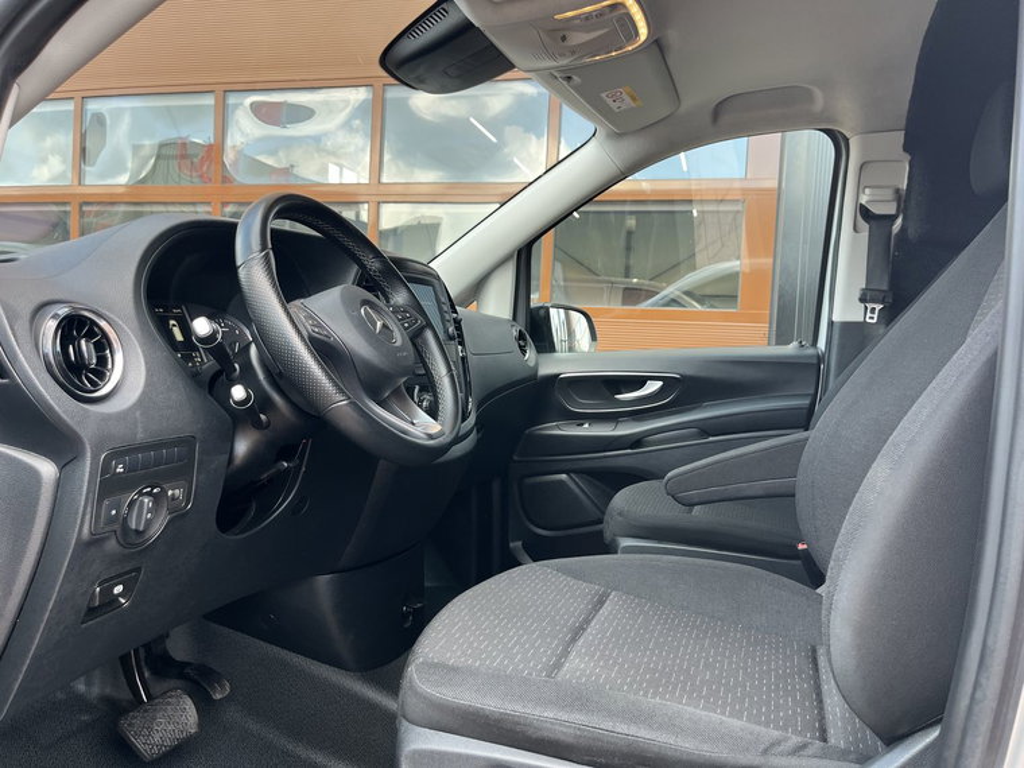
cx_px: 512
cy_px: 384
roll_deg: -2.9
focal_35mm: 26
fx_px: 769
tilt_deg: -3.6
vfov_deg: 53.1
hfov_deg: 67.3
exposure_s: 1/121
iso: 64
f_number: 1.6
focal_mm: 5.1
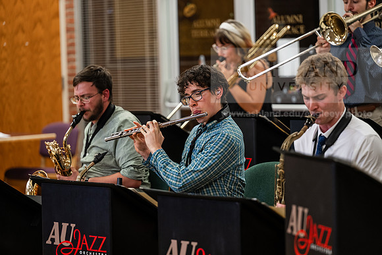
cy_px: 128
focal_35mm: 135
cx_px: 191
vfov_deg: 10.2
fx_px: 1433
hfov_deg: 15.2
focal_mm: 135
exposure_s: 1/200
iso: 1600
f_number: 2.8
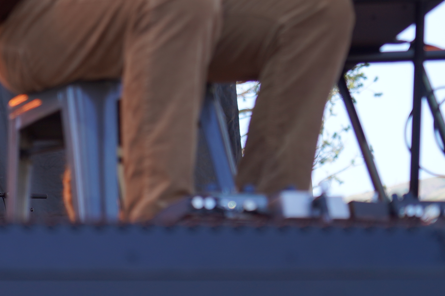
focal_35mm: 231
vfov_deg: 5.9
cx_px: 52
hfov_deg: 8.9
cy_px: -30
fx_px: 2855
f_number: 4
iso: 100
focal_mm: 82
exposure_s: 1/200
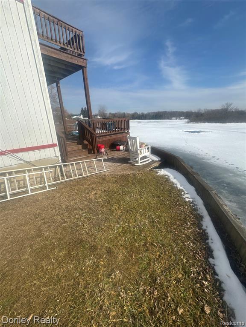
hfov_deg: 85.7
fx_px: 133
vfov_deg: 102.1
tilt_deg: -18.2
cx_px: 123
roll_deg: +0.8
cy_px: 164
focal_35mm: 14
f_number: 2.2
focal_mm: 2.22
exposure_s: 1/3390
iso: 50
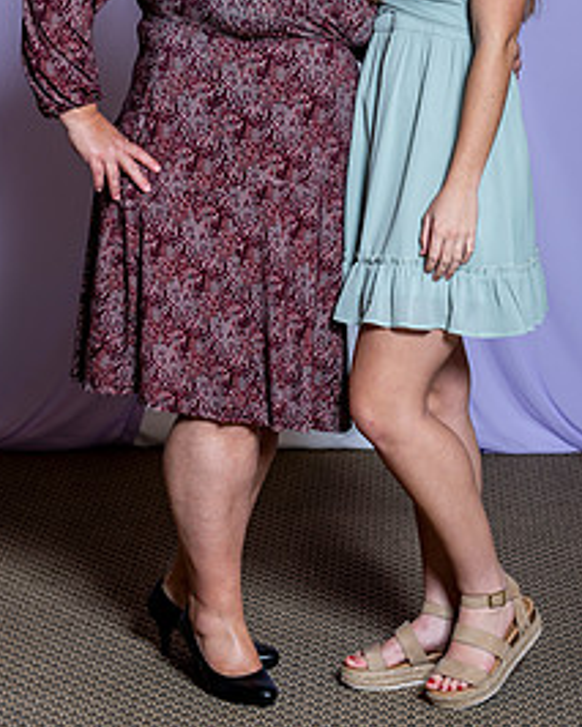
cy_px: 178
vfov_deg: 13.4
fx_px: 3077
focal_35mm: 143
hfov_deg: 10.8
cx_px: 347
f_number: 5.6
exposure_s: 1/200
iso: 200
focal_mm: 90
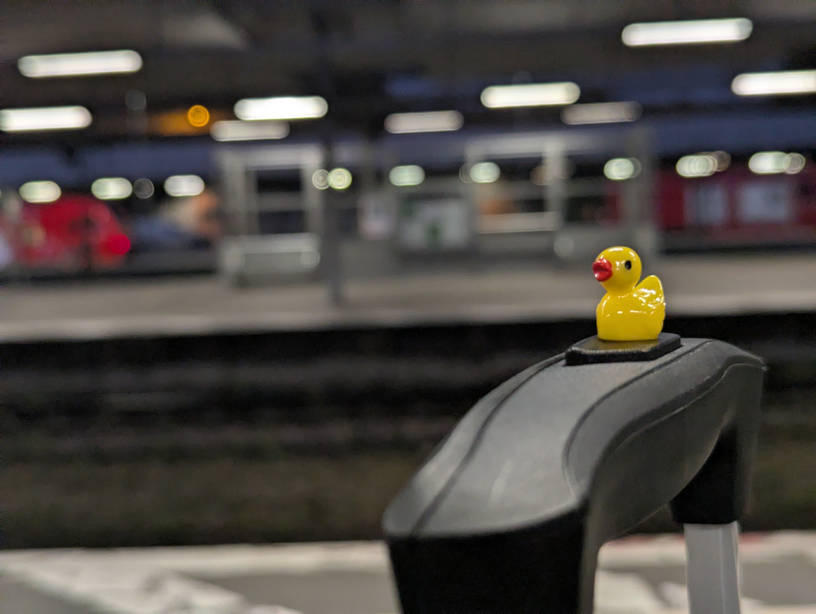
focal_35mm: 48
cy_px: 307
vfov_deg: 30.3
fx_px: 1133
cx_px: 408
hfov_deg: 39.6
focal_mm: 6.81
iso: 470
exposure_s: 1/99.9
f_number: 1.85
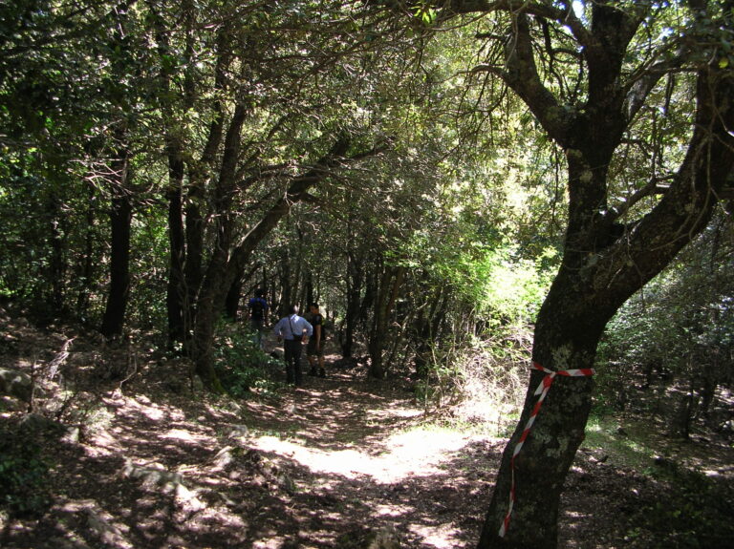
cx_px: 367
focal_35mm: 35
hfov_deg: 52.7
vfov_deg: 40.7
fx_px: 742
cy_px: 274
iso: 50
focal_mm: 5.8
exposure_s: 1/52
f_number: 2.8
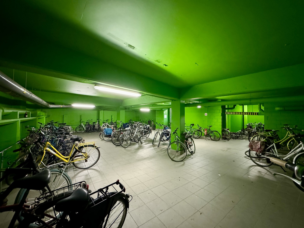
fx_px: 123
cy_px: 114
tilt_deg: +1.4
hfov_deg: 102.1
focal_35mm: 14
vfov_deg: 85.7
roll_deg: -0.3
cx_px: 152
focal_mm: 2.22
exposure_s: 1/33
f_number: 2.2
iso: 1250
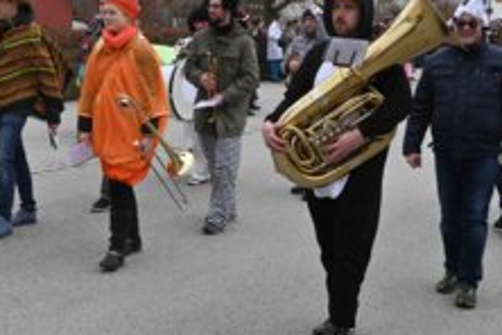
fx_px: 878
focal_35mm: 63
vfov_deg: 21.5
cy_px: 138
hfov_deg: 31.9
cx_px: 226
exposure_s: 1/640
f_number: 13
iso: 2500
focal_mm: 35
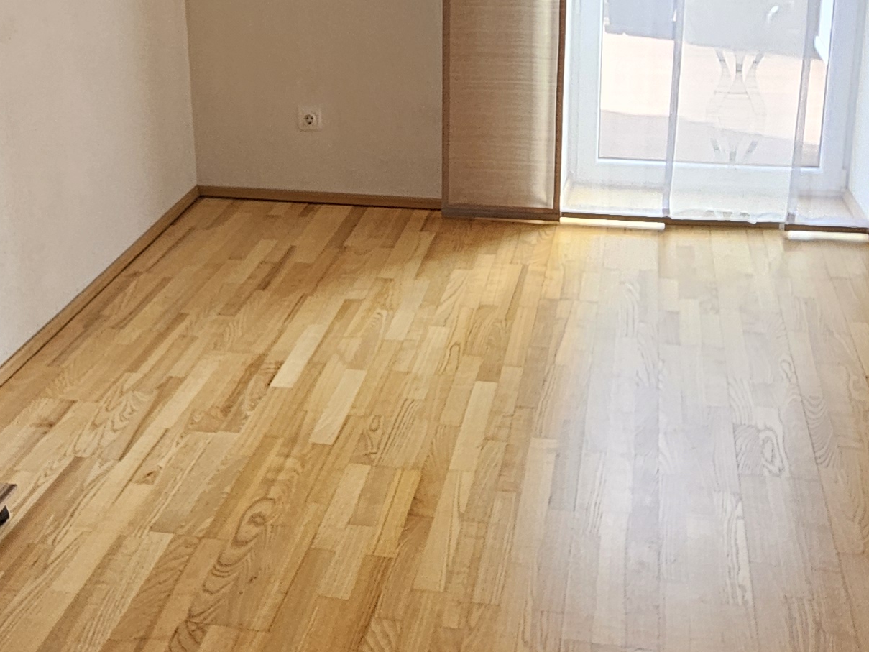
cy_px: 146
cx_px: 380
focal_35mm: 43
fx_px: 1080
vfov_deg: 32.8
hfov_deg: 43.8
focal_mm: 2.2
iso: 50
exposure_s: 1/50
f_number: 2.2
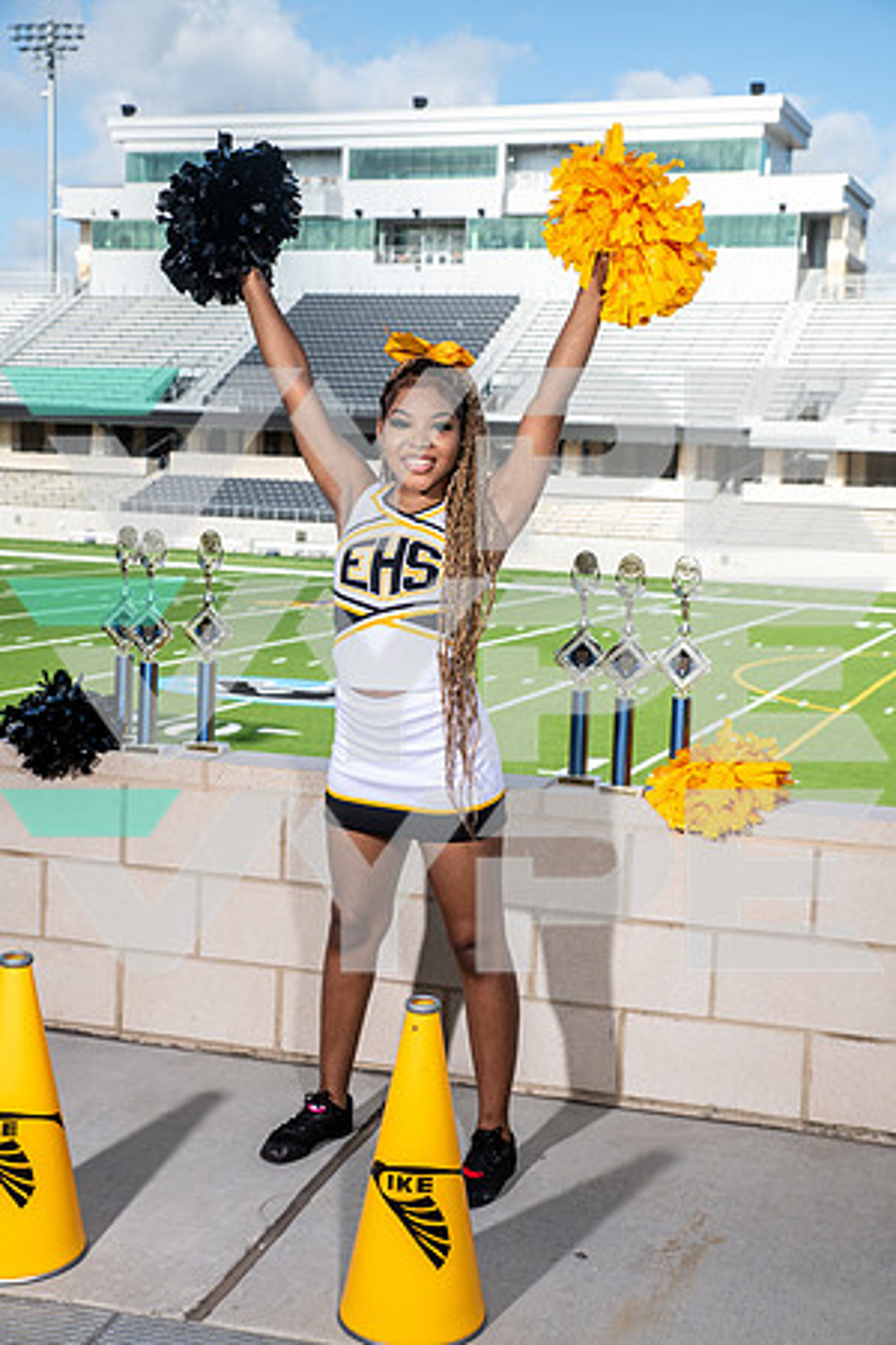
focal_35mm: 50
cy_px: 672
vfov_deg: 39.6
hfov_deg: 27.0
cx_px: 448
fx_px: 1867
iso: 100
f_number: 7.1
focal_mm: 50
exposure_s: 1/320
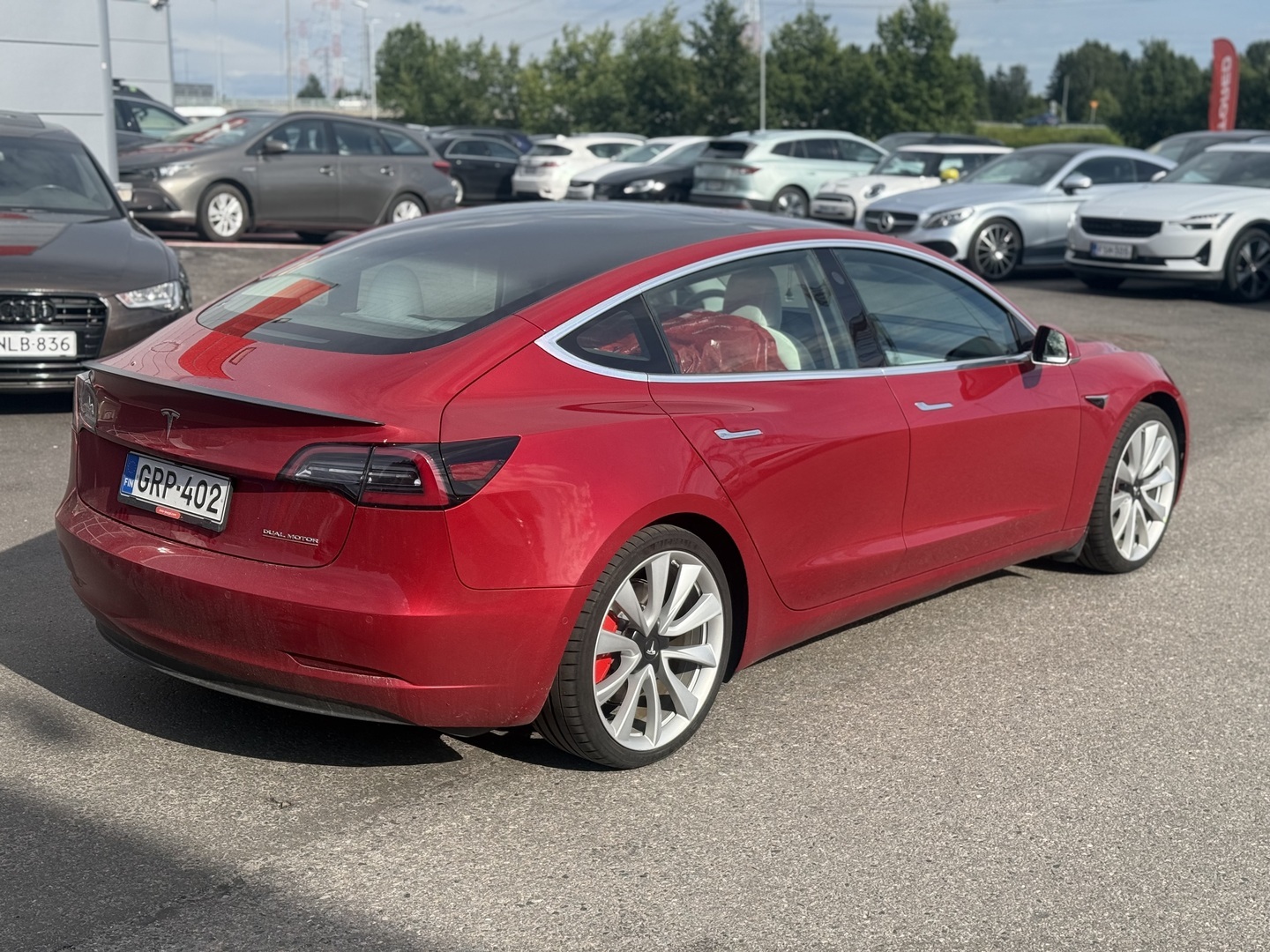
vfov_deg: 30.3
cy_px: 476
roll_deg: +0.6
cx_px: 635
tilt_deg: -9.4
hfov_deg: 39.7
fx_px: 1761
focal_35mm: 48
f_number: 1.78
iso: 64
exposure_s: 1/3096
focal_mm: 6.76
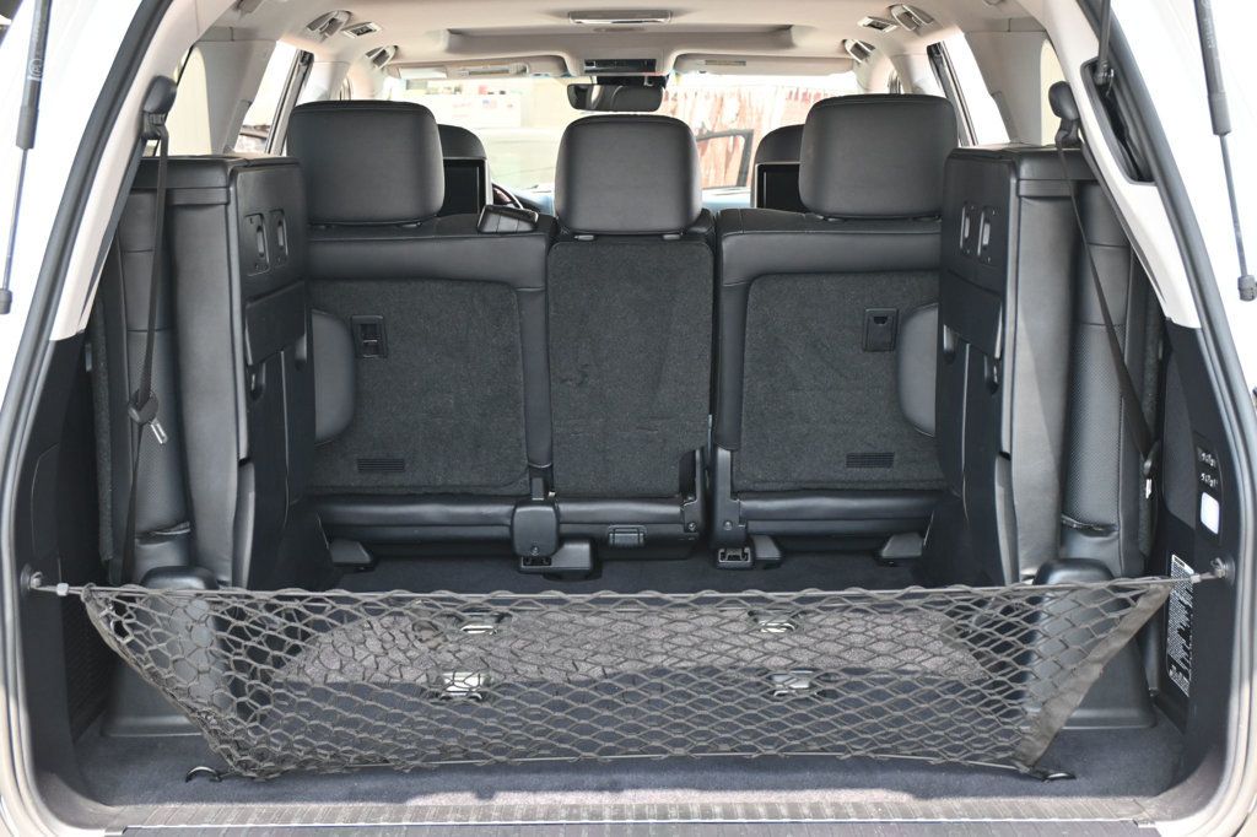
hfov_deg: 43.0
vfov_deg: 29.4
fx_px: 1597
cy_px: 418
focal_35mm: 46
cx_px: 628
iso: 640
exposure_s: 1/125
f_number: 4.8
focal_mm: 30.5
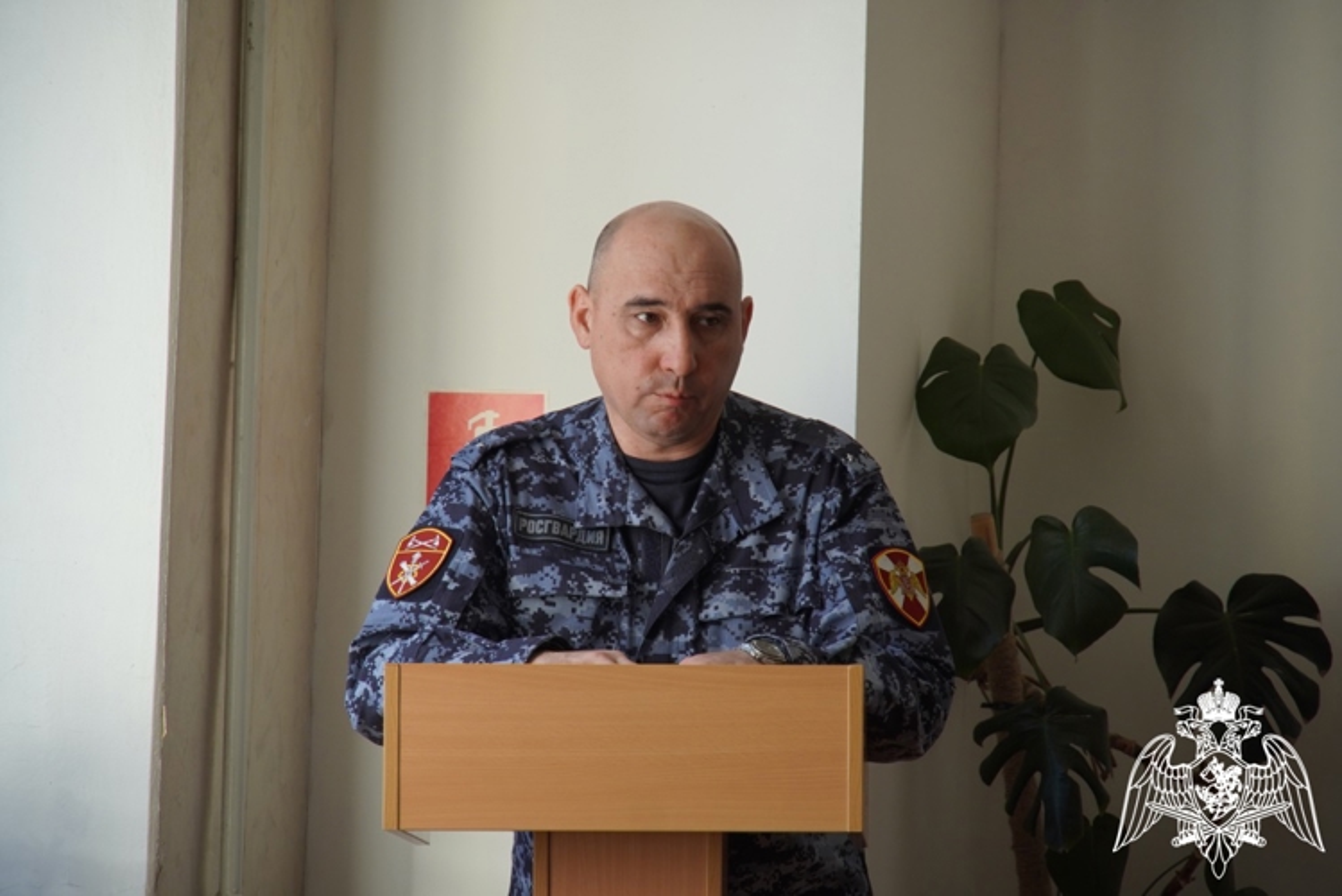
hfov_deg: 10.7
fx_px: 7160
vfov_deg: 7.2
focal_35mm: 192
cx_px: 671
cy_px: 448
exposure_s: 1/200
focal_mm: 128
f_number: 5.6
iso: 400
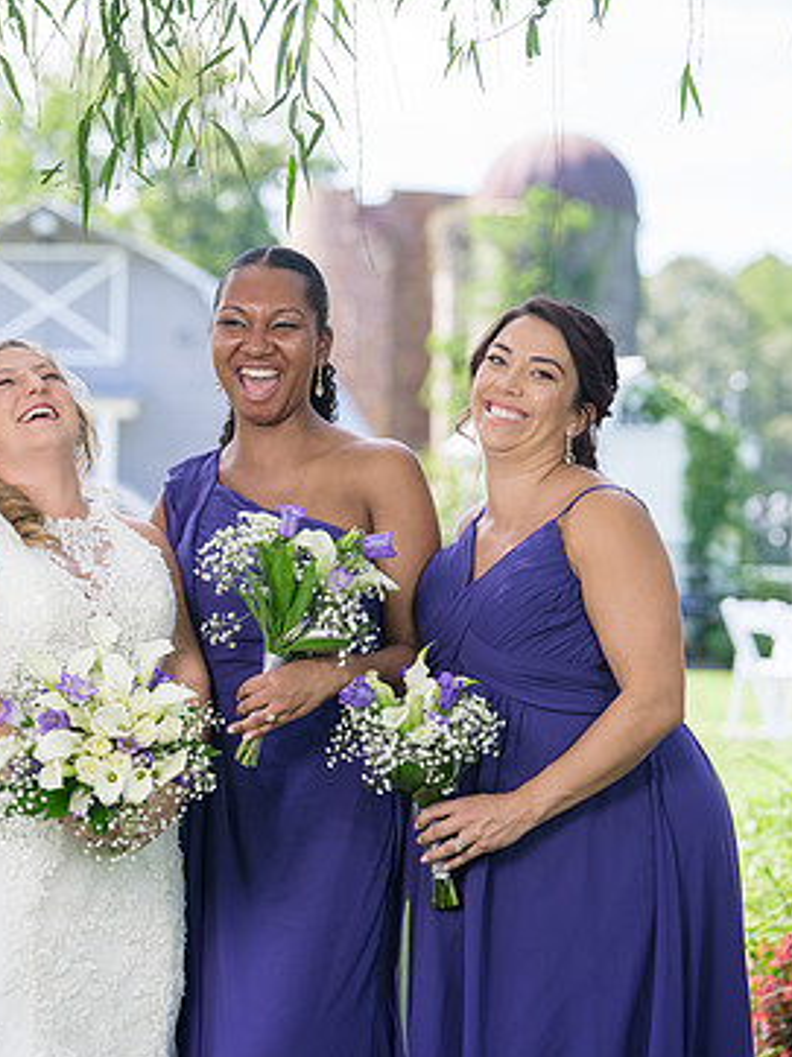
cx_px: 46
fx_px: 5101
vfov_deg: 11.8
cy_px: 547
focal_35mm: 167
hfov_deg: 8.8
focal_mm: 106
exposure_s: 1/200
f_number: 4
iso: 100
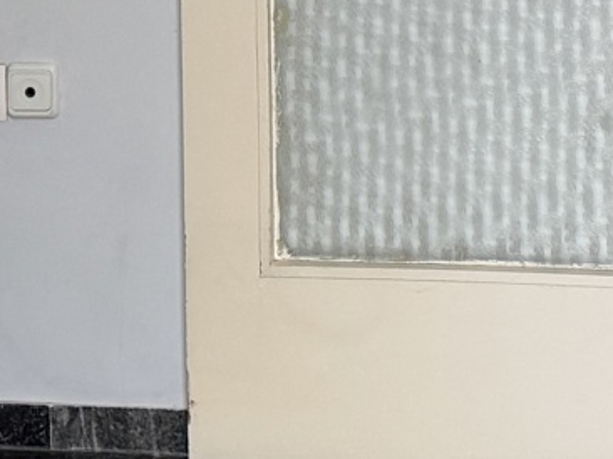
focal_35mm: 126
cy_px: -424
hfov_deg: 15.5
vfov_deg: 10.8
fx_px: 2230
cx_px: 539
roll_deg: +1.4
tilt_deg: -2.6
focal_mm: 6.76
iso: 200
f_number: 1.78
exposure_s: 1/98
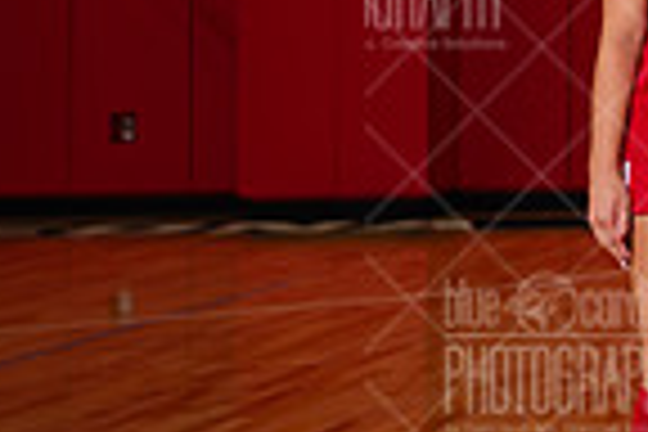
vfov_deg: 6.0
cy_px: -119
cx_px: 1214
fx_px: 4068
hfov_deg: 8.7
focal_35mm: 226
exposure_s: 1/200
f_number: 2.8
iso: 250
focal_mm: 48
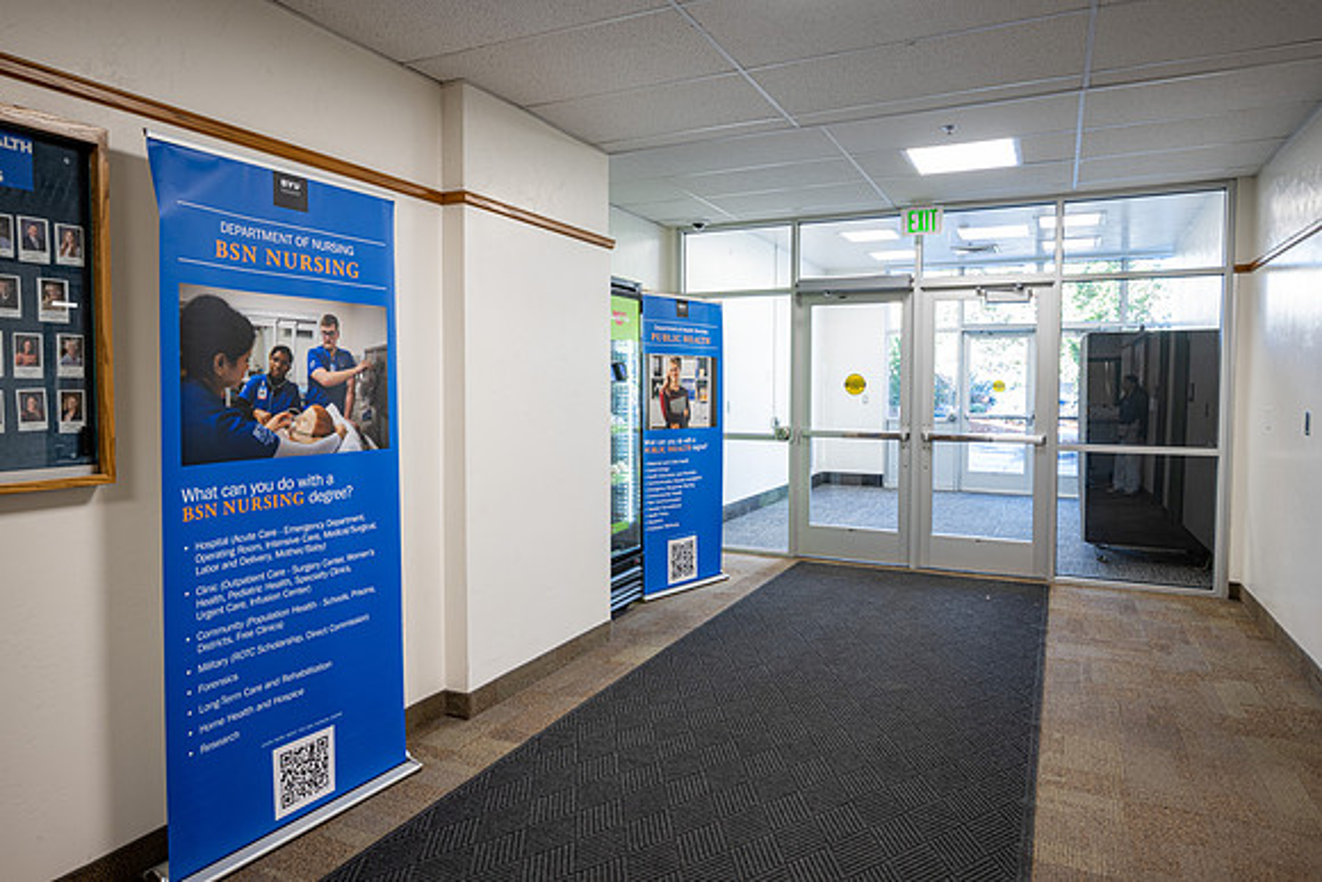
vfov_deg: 57.7
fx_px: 800
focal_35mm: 22
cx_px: 676
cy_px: 420
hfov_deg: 79.1
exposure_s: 1/4
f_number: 7.1
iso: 100
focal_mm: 20.5
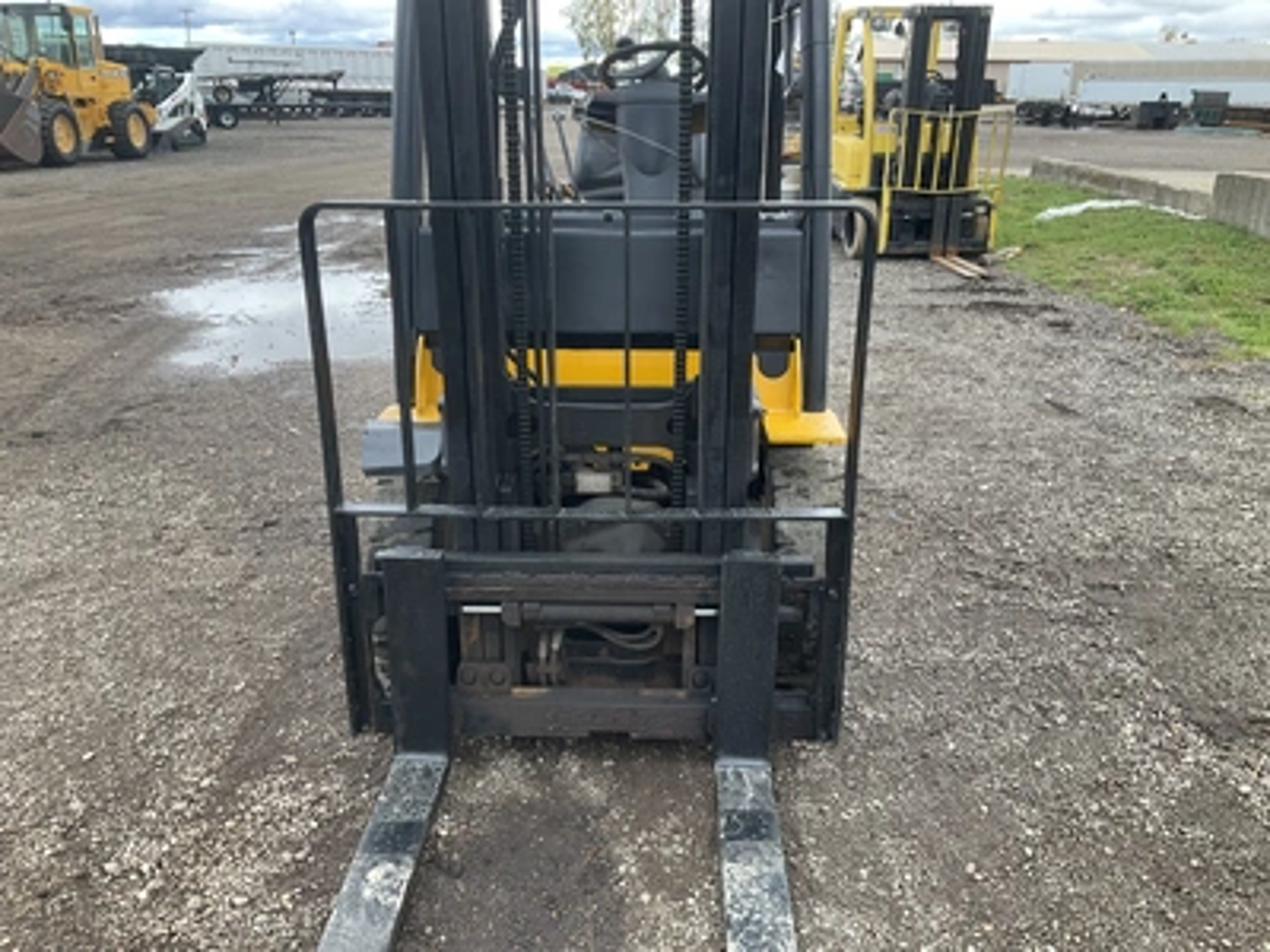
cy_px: 476
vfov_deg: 48.2
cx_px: 635
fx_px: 1064
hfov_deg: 61.7
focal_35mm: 29
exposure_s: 1/122
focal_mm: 3
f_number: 1.8
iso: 25
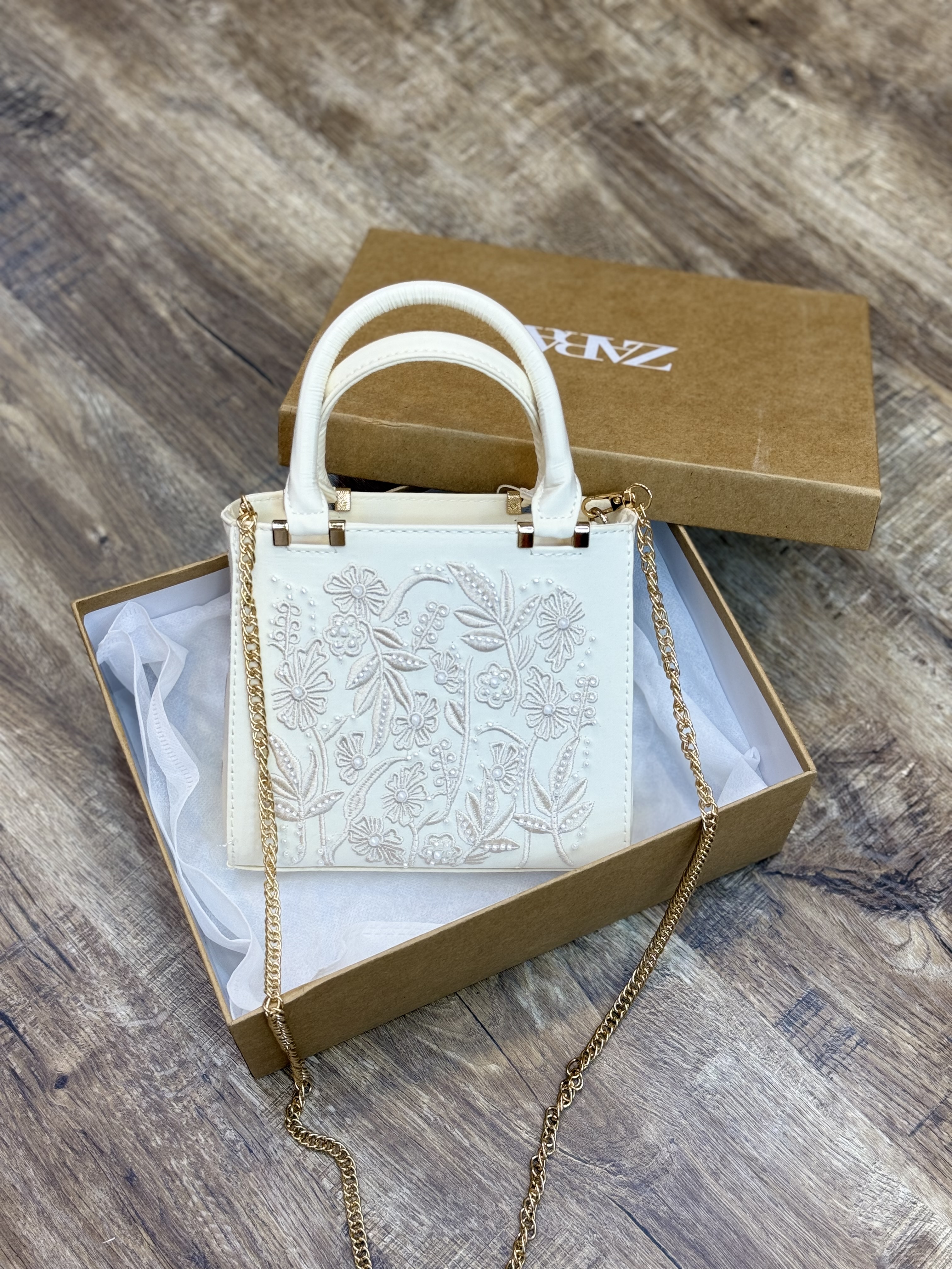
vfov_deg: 39.7
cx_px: 476
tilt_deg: -61.5
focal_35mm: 48
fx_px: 1760
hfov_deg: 30.3
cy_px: 634
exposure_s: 1/100
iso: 50
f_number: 1.78
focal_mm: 6.76
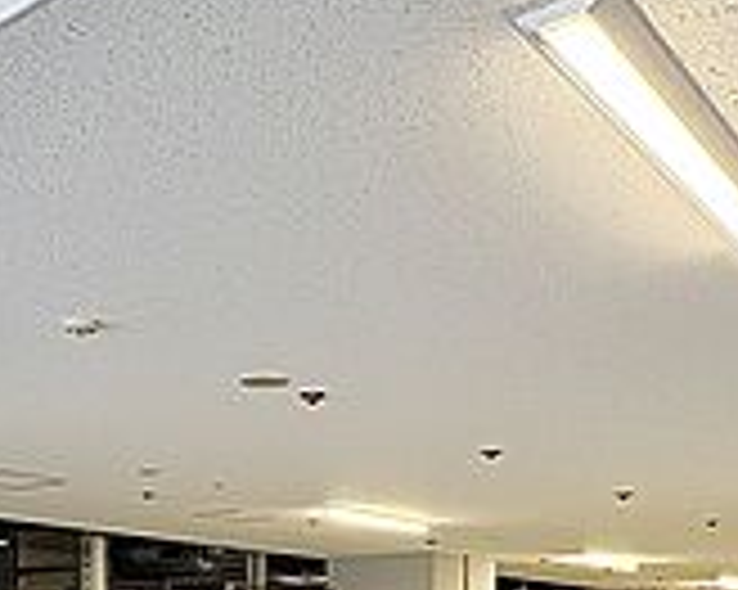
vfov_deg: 27.4
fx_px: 1091
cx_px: 234
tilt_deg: -0.4
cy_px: 667
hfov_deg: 36.9
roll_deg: -0.1
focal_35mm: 50
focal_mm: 2.22
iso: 200
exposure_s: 1/99
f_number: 2.2
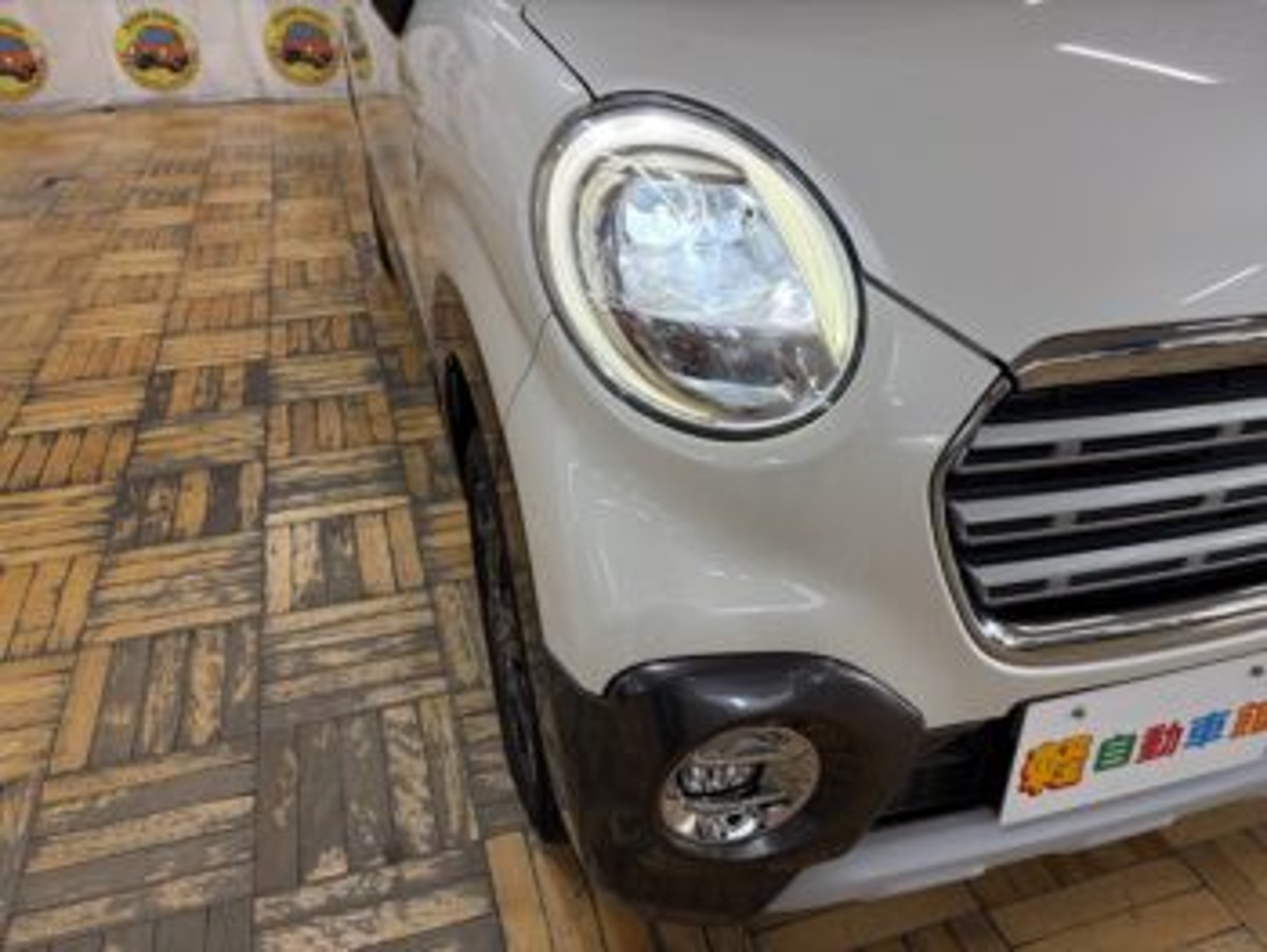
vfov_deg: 53.1
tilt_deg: -30.1
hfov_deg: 67.3
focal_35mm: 26
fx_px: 952
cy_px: 476
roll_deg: +0.9
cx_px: 634
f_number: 1.6
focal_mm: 5.96
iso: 80
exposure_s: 1/100
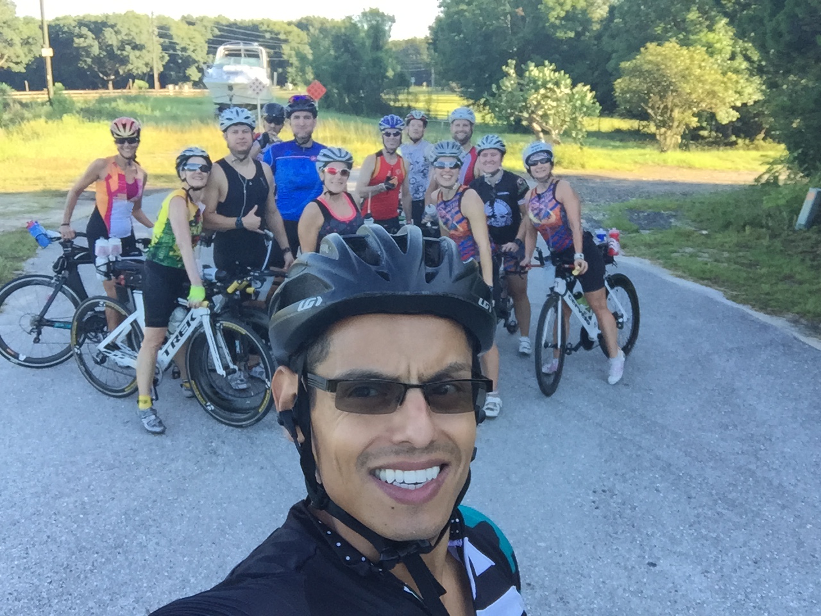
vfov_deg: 45.4
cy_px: 308
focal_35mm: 31
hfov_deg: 58.4
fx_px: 735
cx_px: 410
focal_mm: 2.65
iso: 40
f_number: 2.2
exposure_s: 1/120
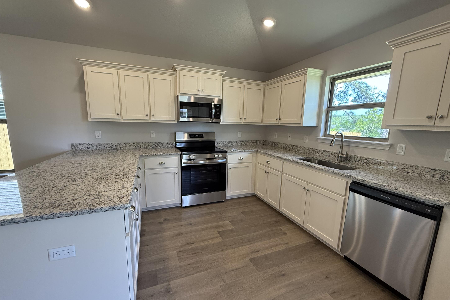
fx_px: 187
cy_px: 154
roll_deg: -1.3
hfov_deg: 100.4
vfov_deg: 77.3
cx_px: 225
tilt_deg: -8.6
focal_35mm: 15
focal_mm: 2.22
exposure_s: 1/120
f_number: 2.2
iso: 200
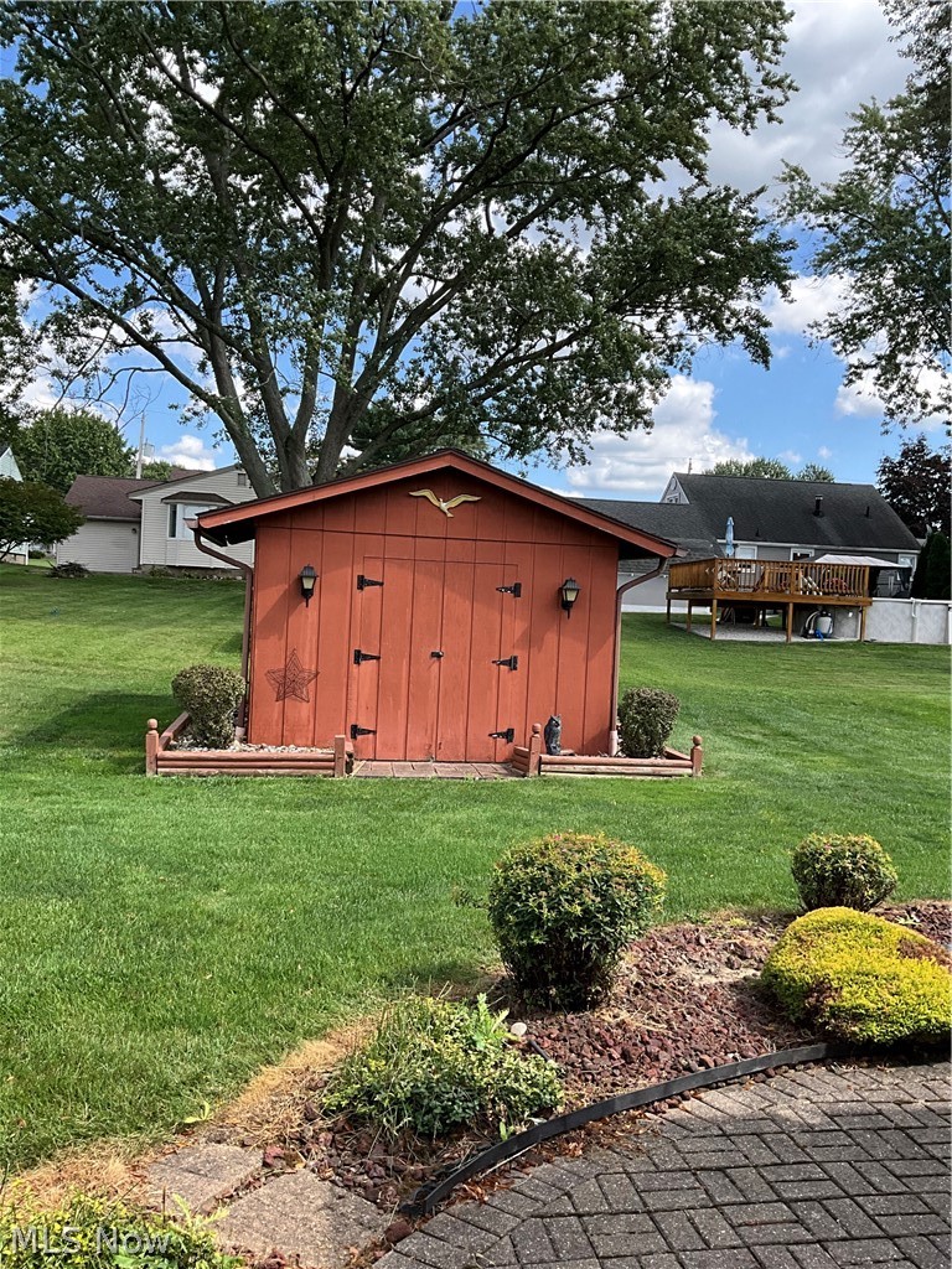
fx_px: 1063
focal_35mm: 29
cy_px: 634
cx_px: 476
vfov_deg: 61.7
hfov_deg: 48.2
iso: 25
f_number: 1.8
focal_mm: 3
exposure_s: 1/514
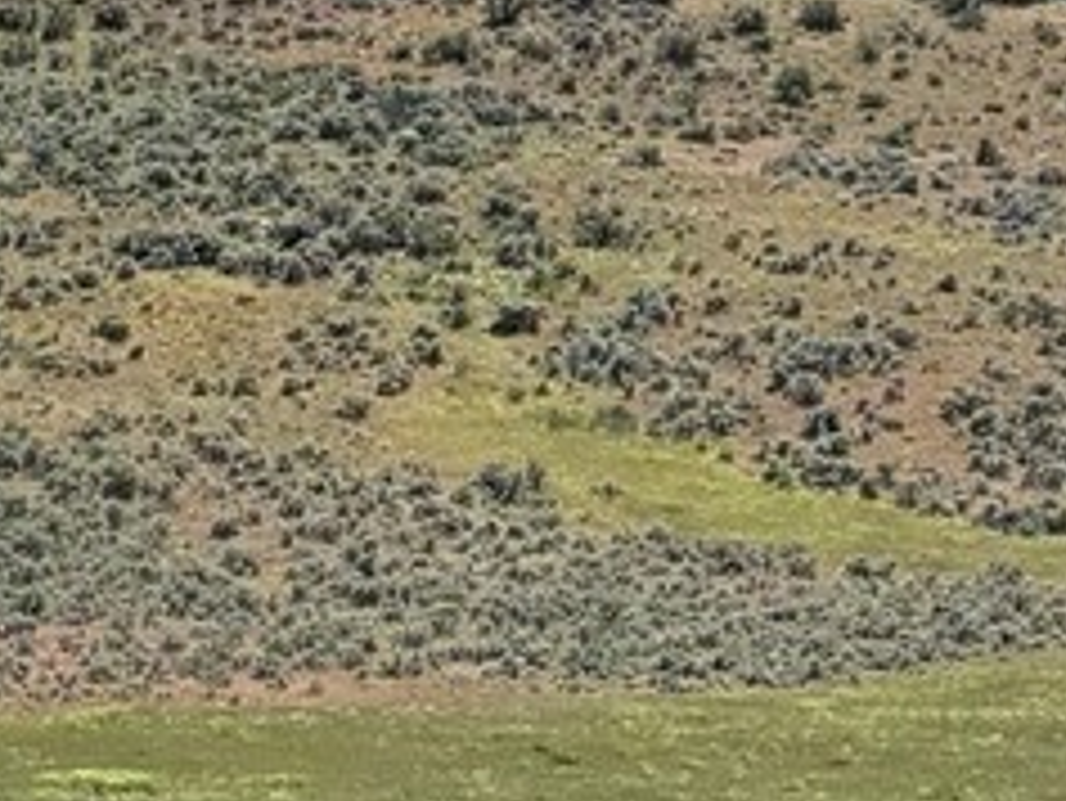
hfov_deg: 9.5
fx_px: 4991
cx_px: -2128
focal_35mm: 162
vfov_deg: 8.6
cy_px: 1670
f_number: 1.78
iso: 80
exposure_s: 1/3425
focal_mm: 6.76
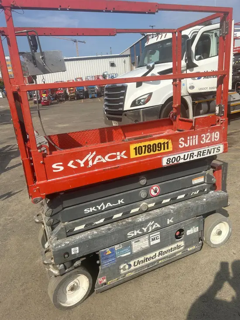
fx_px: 240
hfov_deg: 53.1
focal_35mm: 26
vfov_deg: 67.3
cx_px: 120
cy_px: 160
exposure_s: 1/5319
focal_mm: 5.7
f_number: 1.5
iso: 50
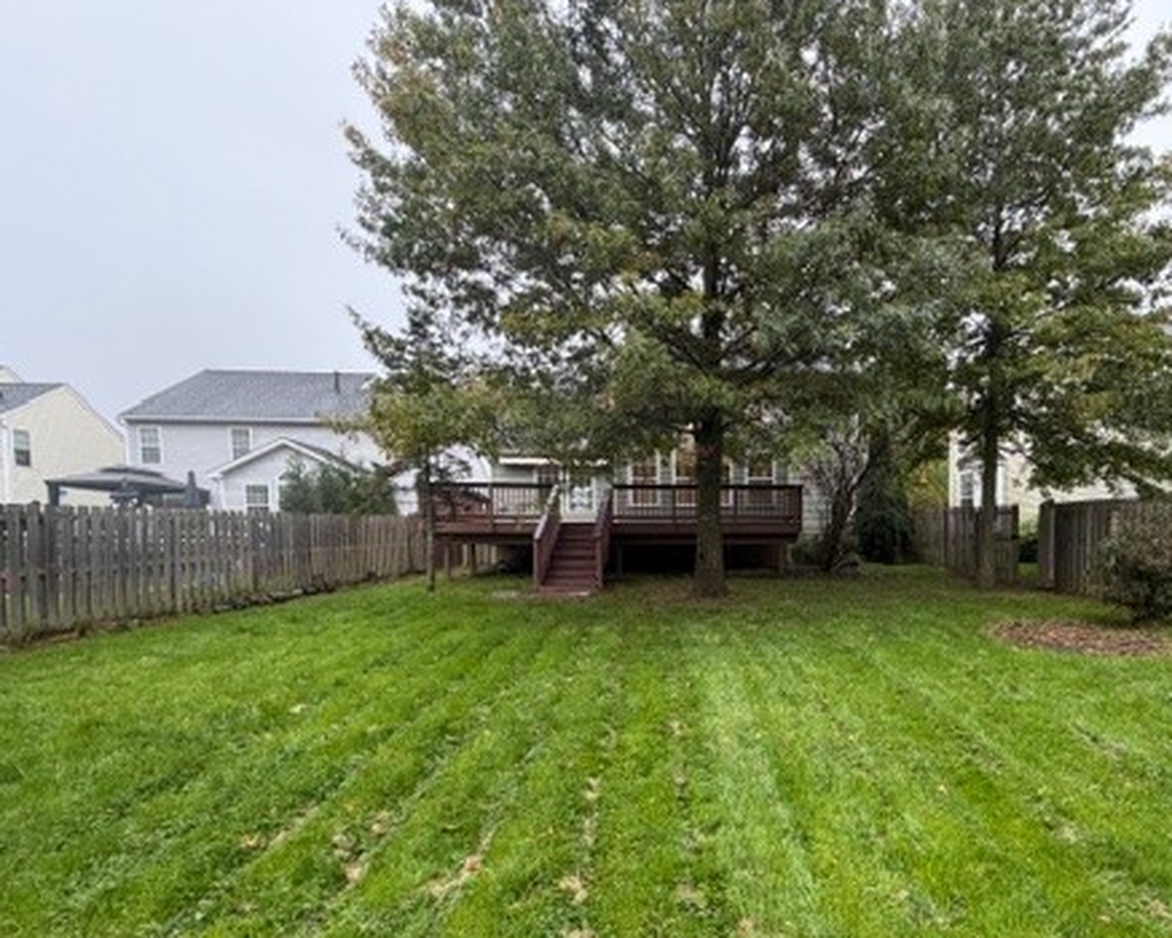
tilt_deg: -3.3
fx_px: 694
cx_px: 759
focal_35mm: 20
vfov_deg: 66.9
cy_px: 595
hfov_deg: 78.3
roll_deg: +0.4
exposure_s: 1/121
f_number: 2.2
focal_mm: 2.22
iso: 200
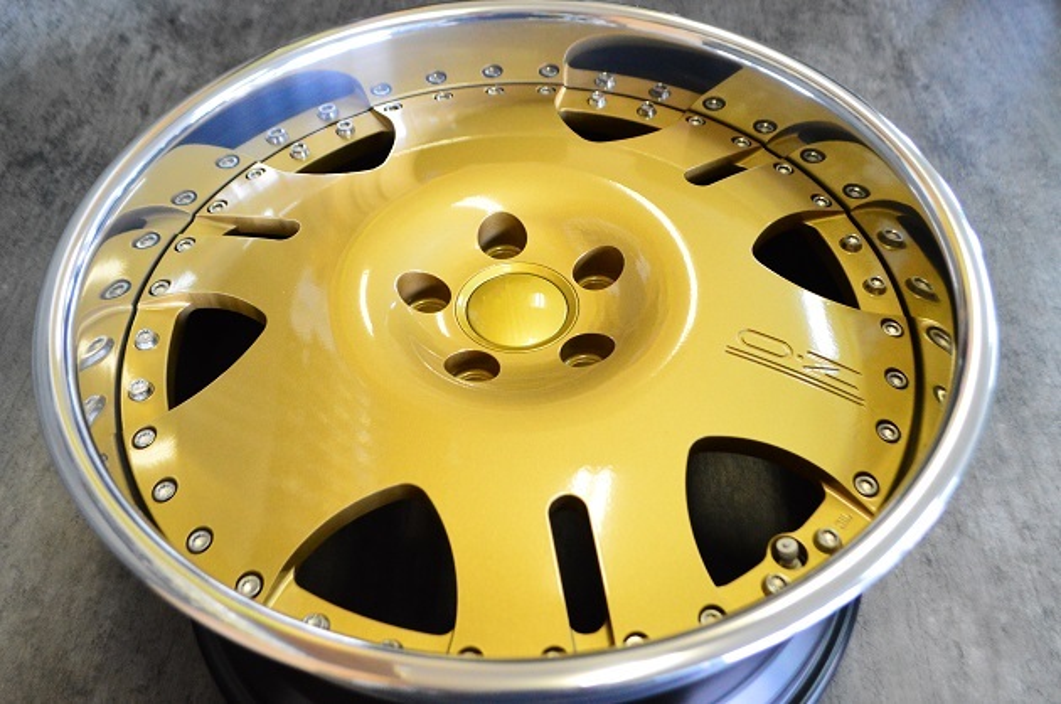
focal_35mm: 30
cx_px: 530
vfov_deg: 43.5
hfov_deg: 62.0
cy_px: 352
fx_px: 883
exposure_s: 1/100
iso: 3200
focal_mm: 20
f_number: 5
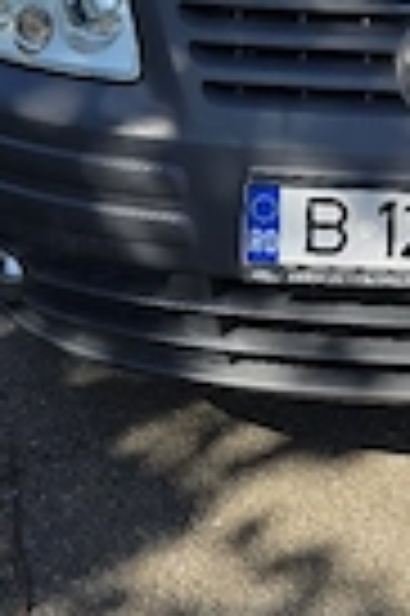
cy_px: -18
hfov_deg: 18.7
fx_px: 1199
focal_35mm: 70
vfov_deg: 27.1
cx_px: 451
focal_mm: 6.3
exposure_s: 1/500
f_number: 1.7
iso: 12
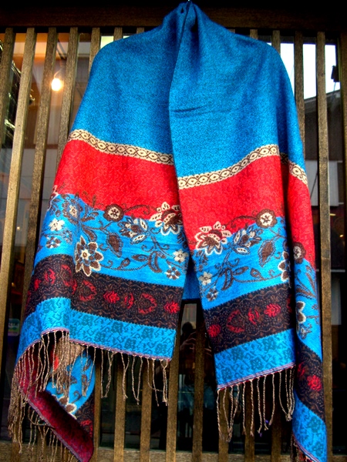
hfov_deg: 37.7
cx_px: 174
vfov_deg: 49.0
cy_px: 231
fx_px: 508
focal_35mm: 38
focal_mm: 7.9
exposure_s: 1/60
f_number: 2.8
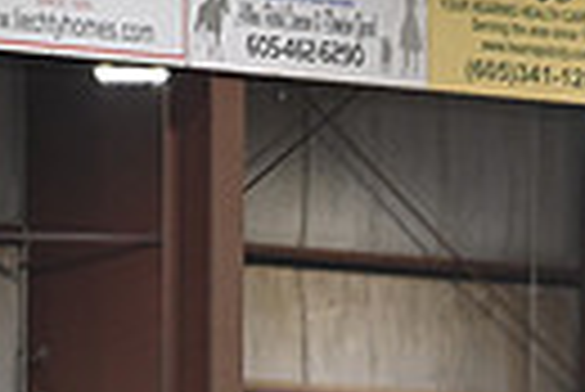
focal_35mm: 890
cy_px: 867
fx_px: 14479
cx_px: 770
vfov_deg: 1.5
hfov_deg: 2.3
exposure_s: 1/500
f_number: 2.8
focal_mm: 200
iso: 2500
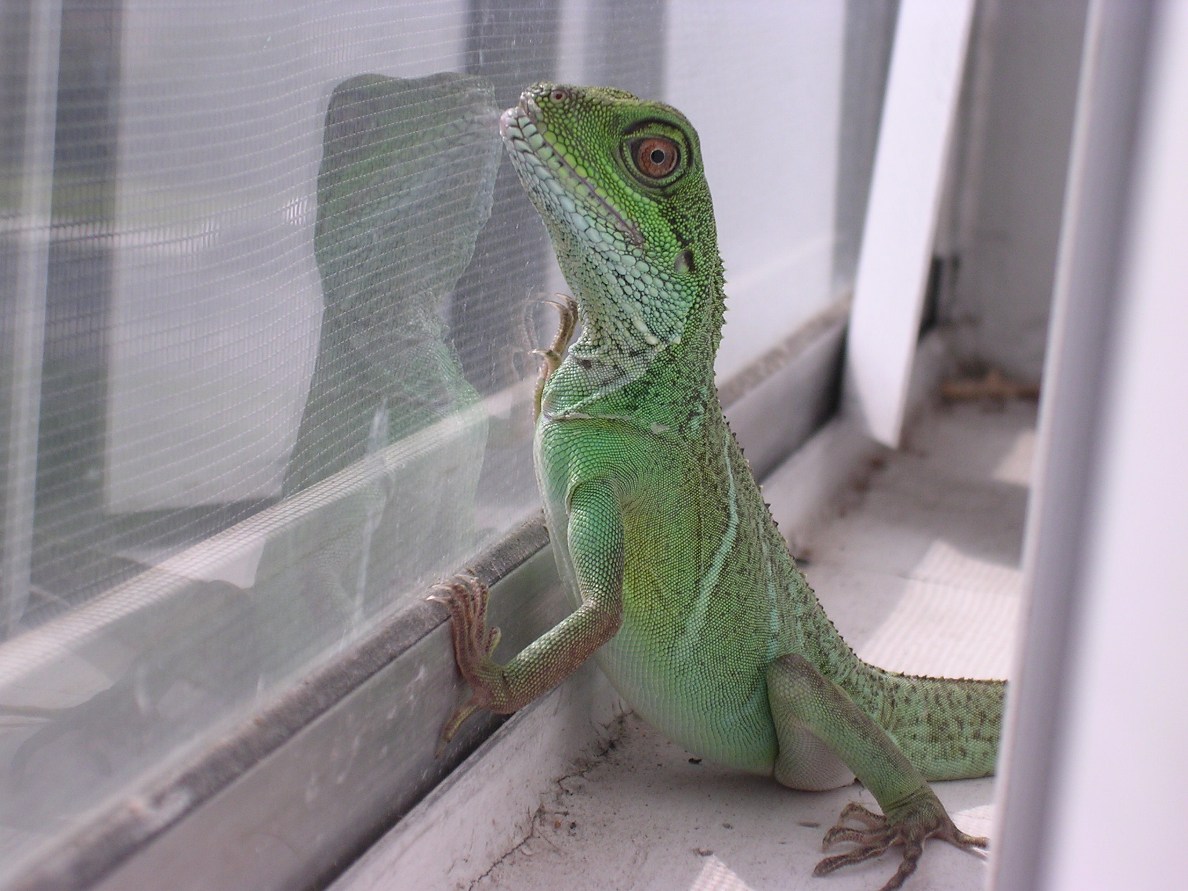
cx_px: 594
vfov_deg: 14.8
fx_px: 3432
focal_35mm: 100
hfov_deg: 19.6
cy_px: 446
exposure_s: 1/402
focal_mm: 15.2
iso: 100
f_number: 4.5
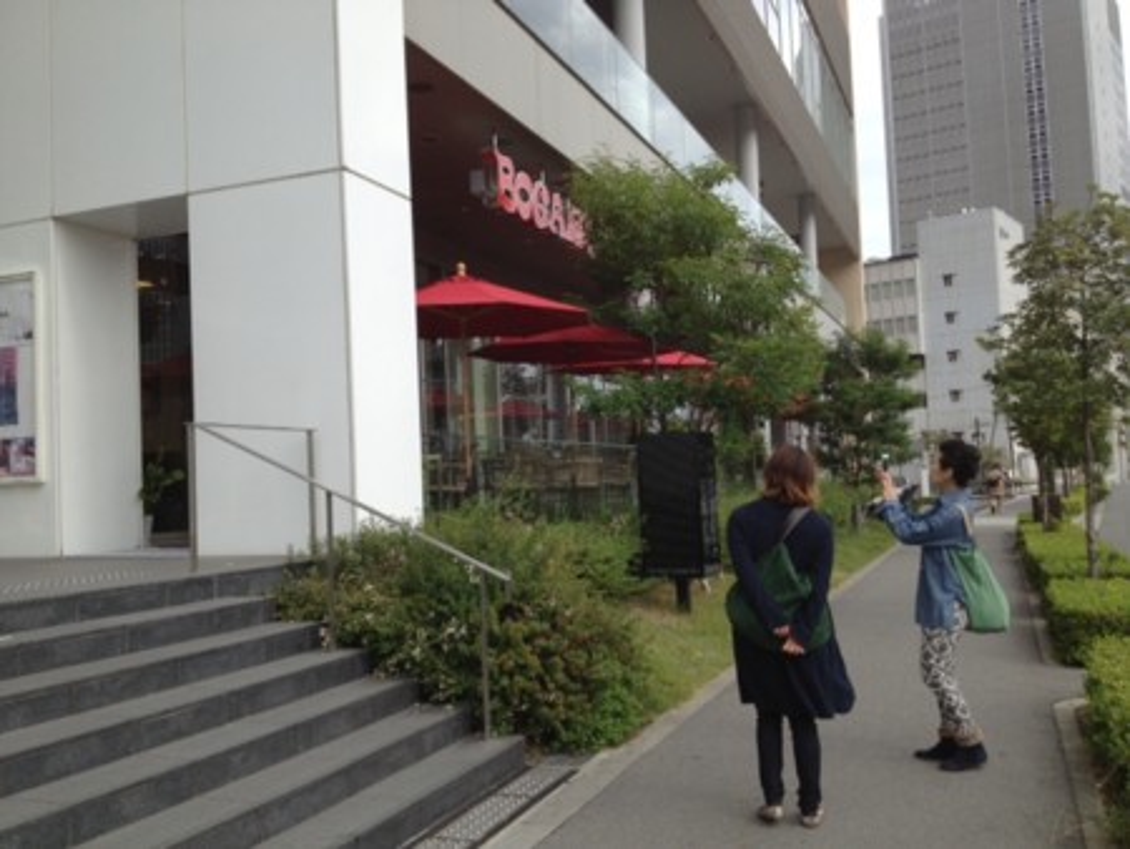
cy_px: 424
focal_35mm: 35
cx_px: 565
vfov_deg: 40.7
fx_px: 1143
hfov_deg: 52.6
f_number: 2.4
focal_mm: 4.28
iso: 50
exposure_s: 1/920
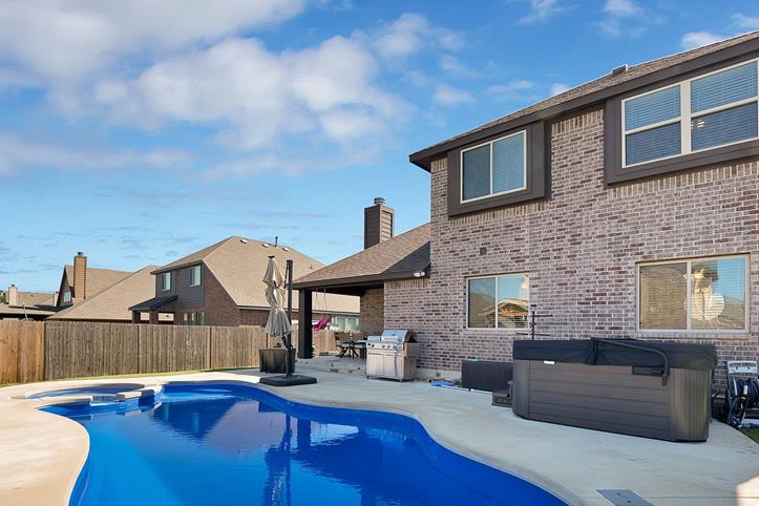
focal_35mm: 17
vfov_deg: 69.5
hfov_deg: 93.2
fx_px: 358
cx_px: 394
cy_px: 310
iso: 640
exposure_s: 1/250
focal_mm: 12
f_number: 9
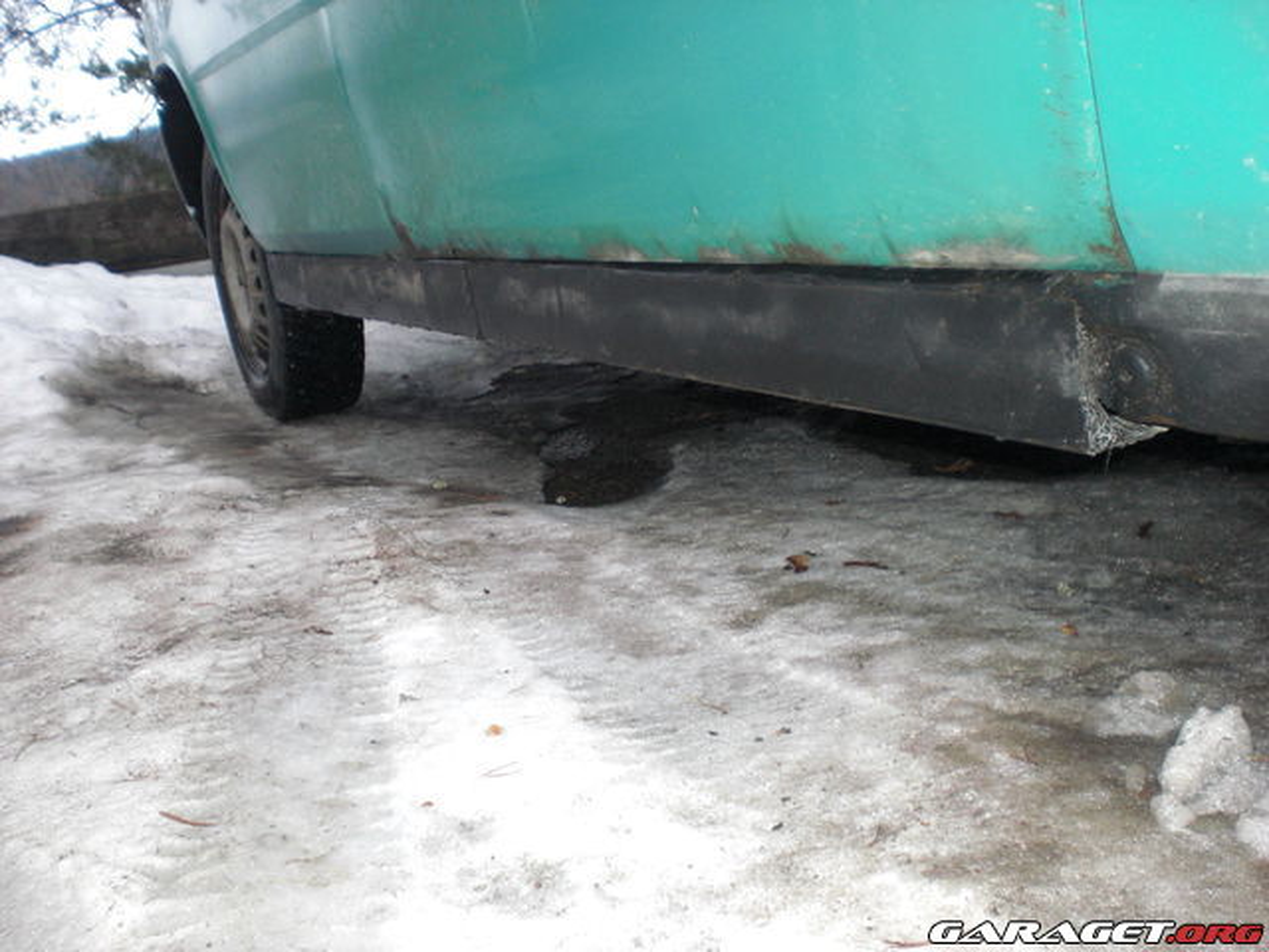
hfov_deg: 49.0
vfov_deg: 37.7
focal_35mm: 38
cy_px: 476
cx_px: 634
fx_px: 1393
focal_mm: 6.3
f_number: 3.1
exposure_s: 1/60
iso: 200
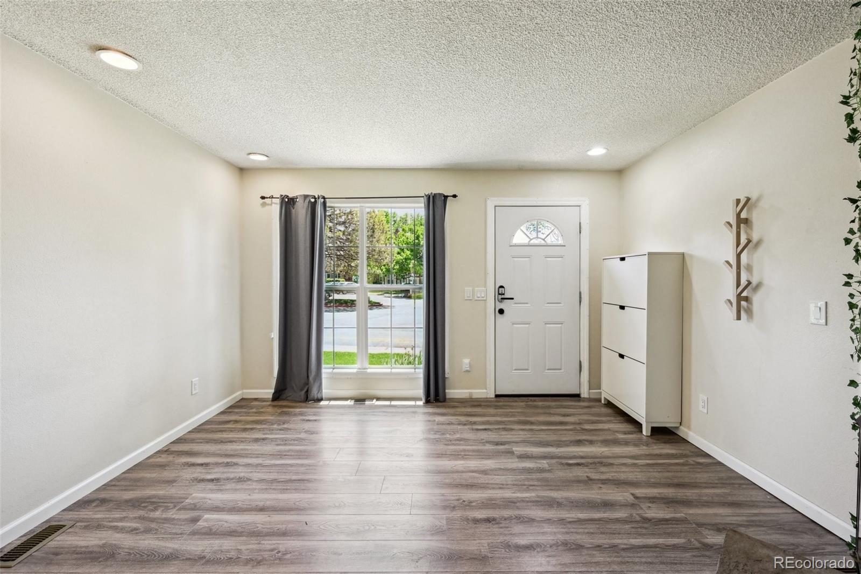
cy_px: 287
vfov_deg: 77.3
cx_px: 430
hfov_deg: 100.4
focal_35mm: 15
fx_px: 359
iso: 400
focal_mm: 15
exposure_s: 1/20
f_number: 10
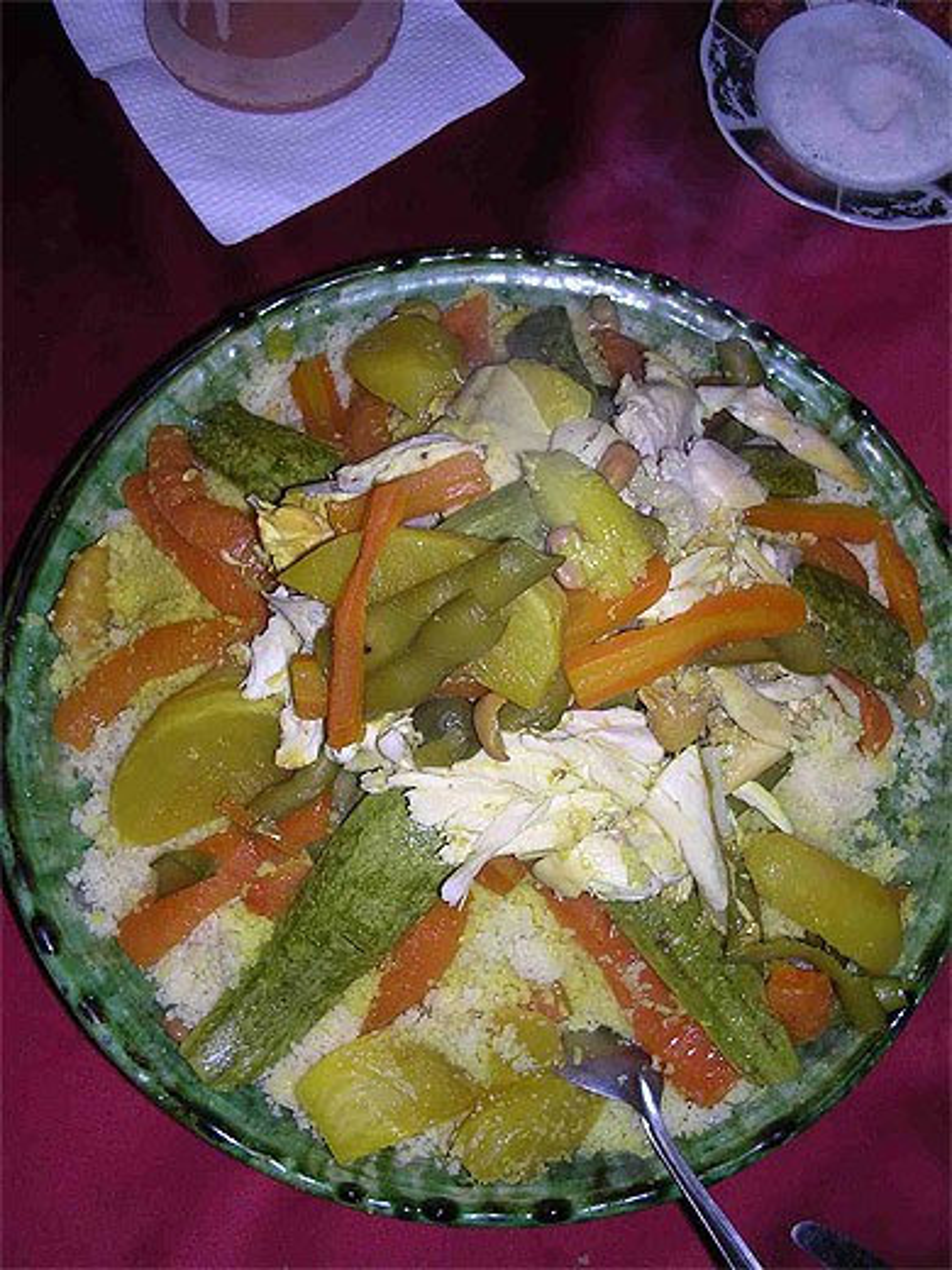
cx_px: 476
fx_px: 1393
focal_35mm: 38
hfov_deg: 37.7
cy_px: 635
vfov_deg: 49.0
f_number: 2.8
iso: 100
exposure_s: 1/60.1
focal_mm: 5.8
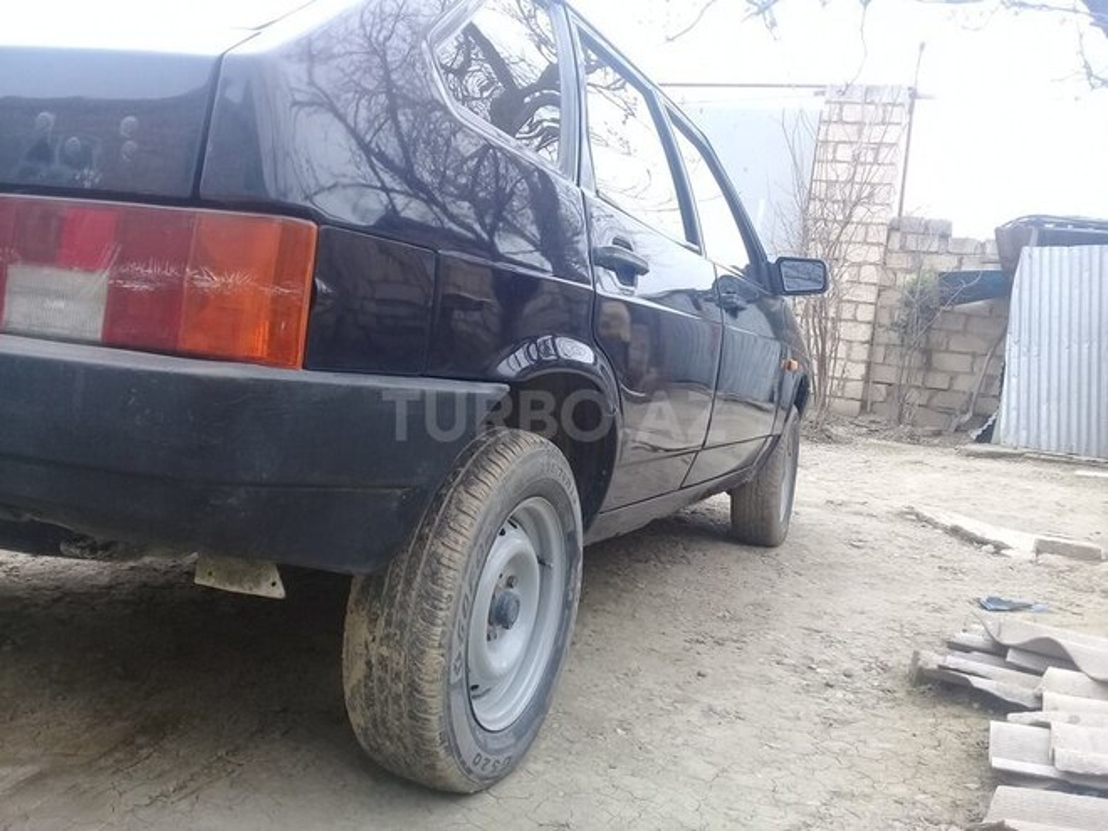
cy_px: 416
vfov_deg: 45.4
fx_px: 992
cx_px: 554
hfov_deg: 58.4
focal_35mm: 31
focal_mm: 3.3
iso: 50
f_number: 2.2
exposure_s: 1/115
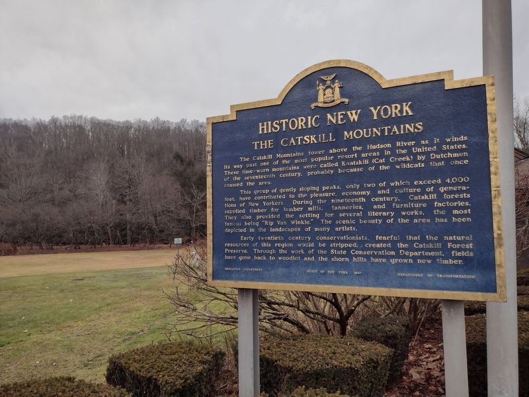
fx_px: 413
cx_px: 264
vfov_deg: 51.4
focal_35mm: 27
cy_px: 198
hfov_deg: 65.3
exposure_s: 1/1166
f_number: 1.7
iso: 100
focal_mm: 4.71
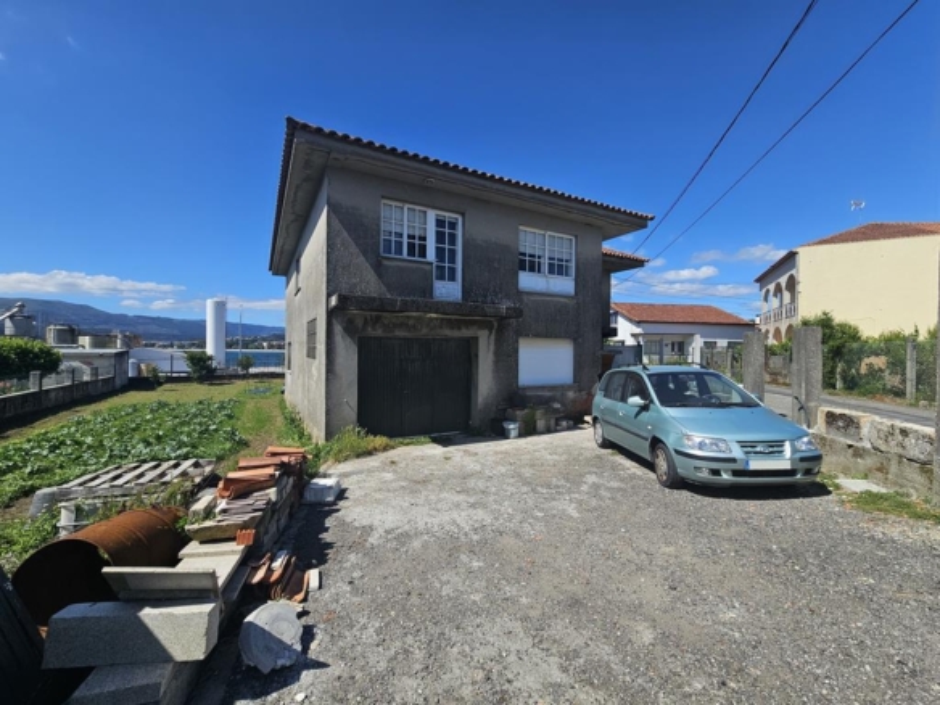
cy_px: 352
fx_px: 353
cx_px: 470
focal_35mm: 13
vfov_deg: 89.9
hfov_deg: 106.2
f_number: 2.2
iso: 50
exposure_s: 1/2497
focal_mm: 2.2
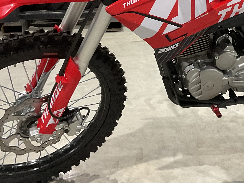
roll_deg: +0.2
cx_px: 188
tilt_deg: -11.2
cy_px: 5
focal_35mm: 72
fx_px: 508
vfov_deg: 19.9
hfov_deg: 26.6
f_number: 1.8
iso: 160
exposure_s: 1/60
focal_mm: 3
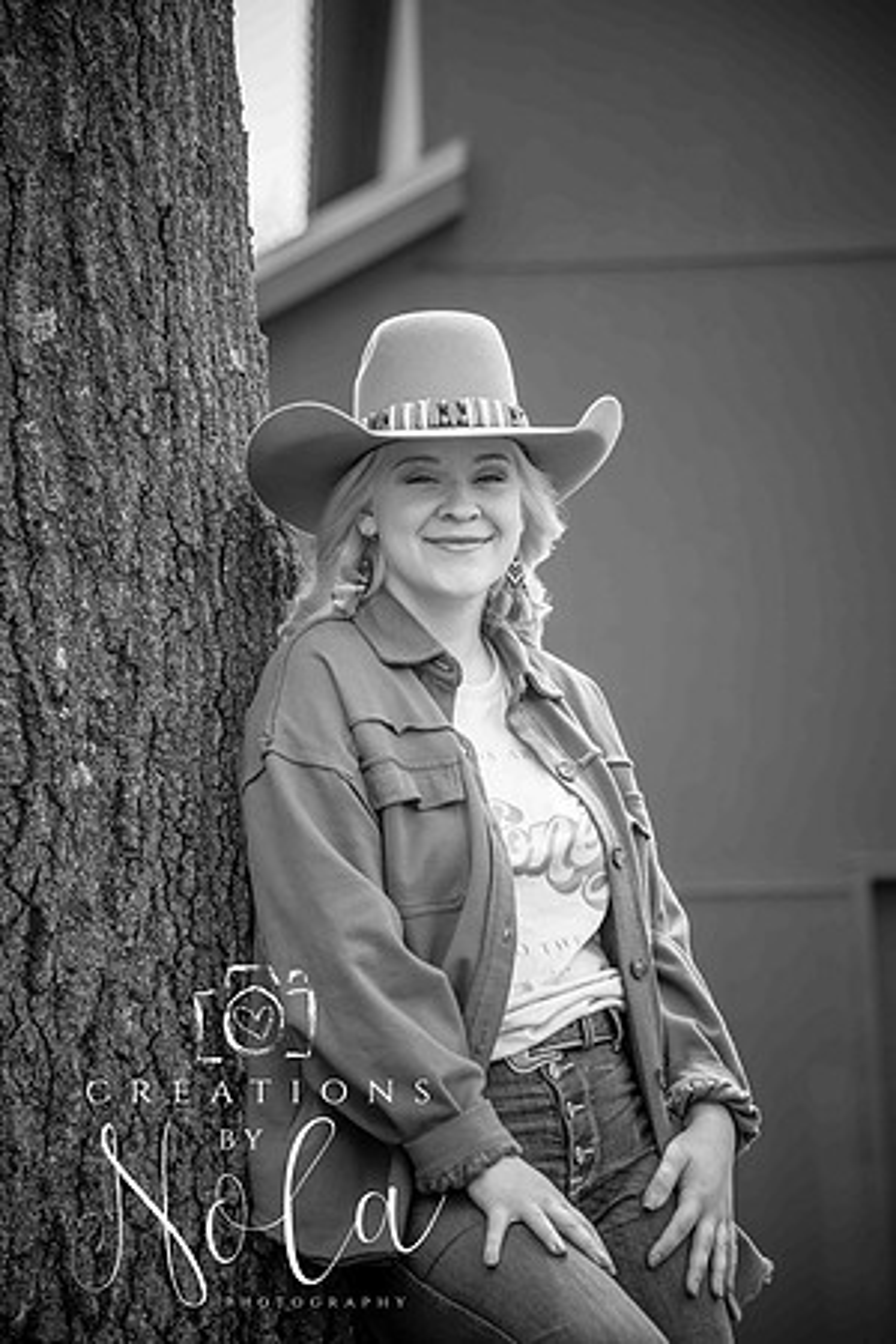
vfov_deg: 10.3
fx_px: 7466
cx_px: 448
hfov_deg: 6.9
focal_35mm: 200
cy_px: 672
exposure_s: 1/400
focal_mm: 200
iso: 640
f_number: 10
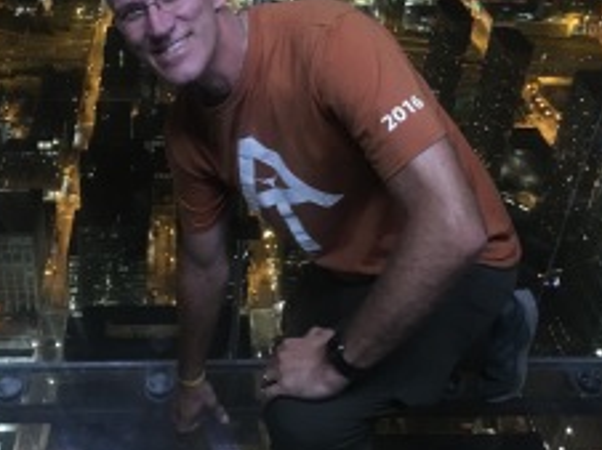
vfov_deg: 30.3
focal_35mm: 47
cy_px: 107
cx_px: 234
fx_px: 817
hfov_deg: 40.3
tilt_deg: -31.2
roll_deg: -2.2
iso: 400
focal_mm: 4.15
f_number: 2.2
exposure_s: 1/15
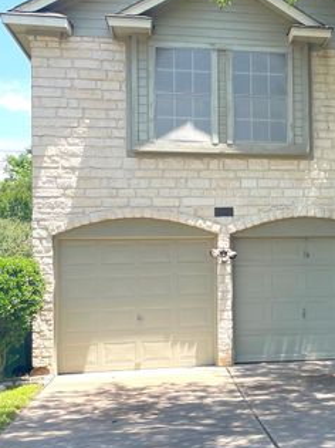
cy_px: 237
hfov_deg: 25.3
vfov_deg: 34.9
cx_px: 331
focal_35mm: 55
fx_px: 710
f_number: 1.6
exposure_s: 1/550
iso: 50
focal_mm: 4.2
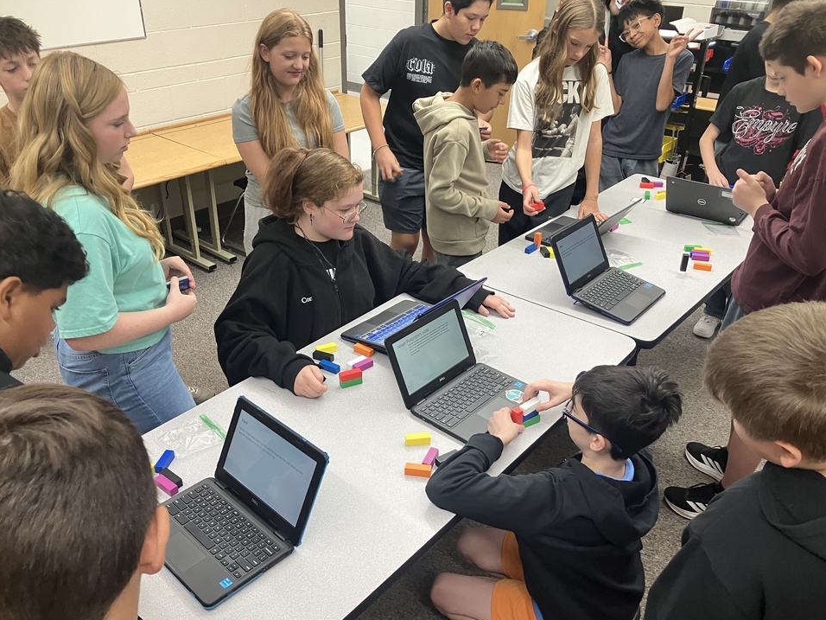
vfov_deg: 46.8
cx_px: 407
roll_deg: -0.4
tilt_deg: -30.0
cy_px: 321
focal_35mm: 30
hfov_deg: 60.0
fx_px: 716
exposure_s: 1/60
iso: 125
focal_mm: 3.99
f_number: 1.8
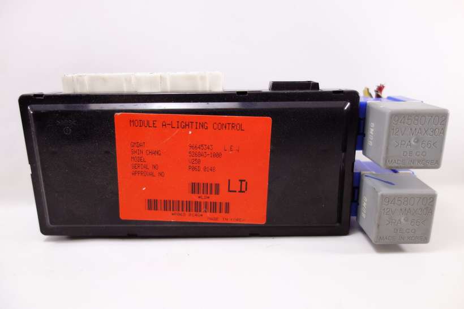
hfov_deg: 65.5
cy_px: 154
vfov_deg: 46.4
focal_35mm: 28
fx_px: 361
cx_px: 232
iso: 125
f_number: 1.8
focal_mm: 10.4
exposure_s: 1/100
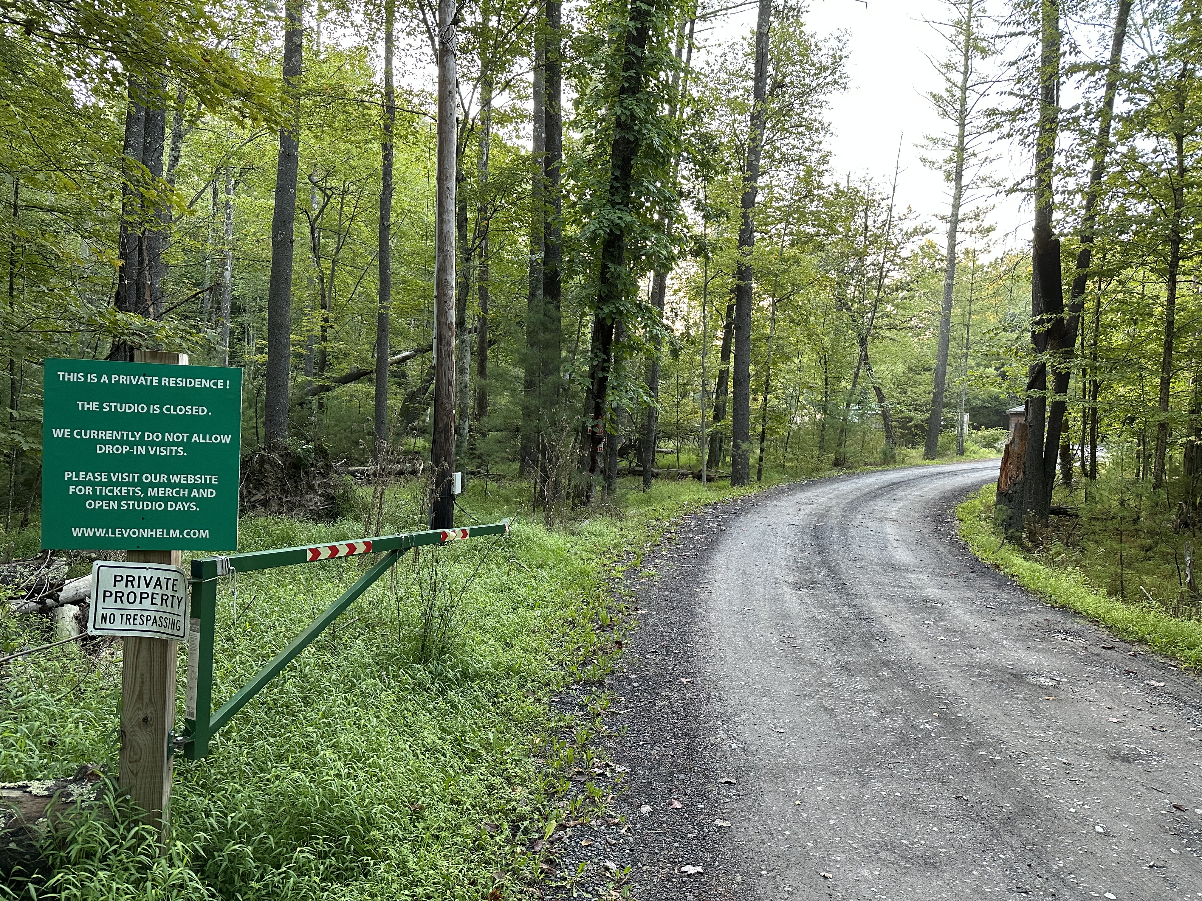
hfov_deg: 71.6
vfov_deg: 56.8
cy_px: 450
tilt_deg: -3.5
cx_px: 601
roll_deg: -2.0
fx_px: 833
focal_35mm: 24
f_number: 1.78
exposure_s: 1/101
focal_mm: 6.86
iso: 250
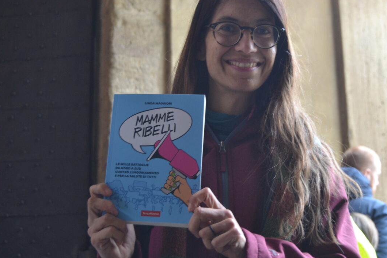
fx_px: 731
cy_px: 113
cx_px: 215
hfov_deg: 29.6
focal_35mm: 68
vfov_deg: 20.0
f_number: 5
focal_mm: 40
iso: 720
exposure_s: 1/60
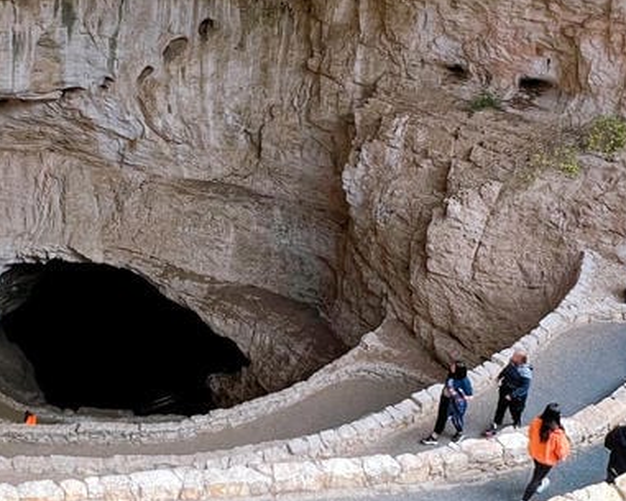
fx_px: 741
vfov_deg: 37.2
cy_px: 195
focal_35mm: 40
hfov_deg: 45.4
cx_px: 237
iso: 64
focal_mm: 1.57
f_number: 1.8
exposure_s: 1/99
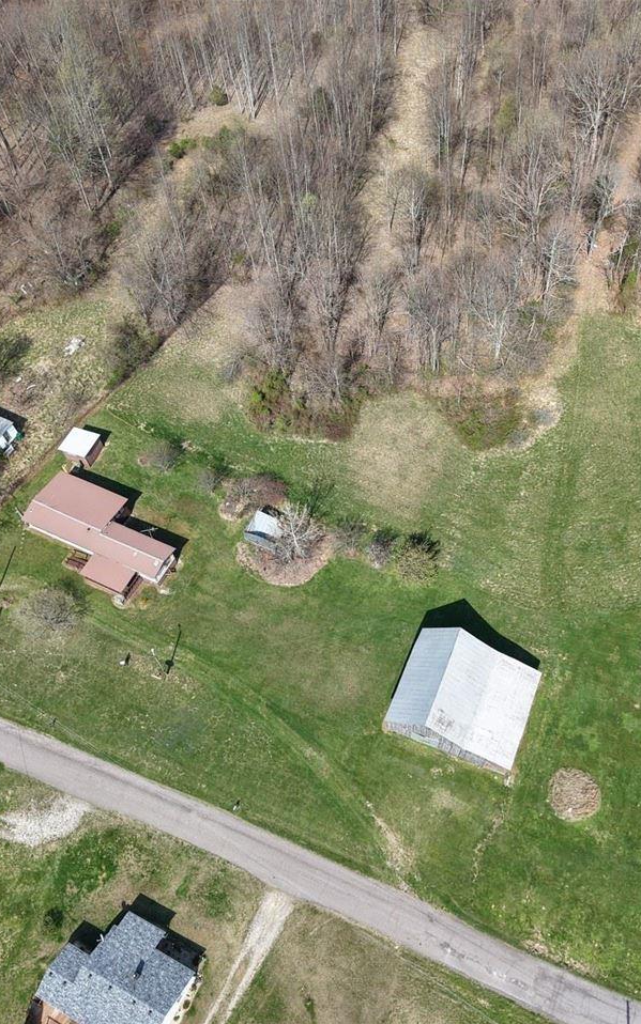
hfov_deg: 36.8
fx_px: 950
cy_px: 512
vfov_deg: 56.7
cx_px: 438
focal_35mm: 34
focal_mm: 8.67
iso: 100
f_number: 1.8
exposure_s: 1/2000
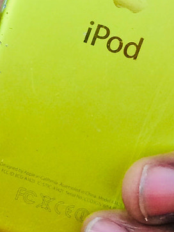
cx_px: -5
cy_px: 13
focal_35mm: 128
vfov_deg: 15.2
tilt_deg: -40.4
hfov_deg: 11.4
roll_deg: +15.8
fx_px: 858
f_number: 2.2
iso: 125
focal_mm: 4.15
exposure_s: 1/33
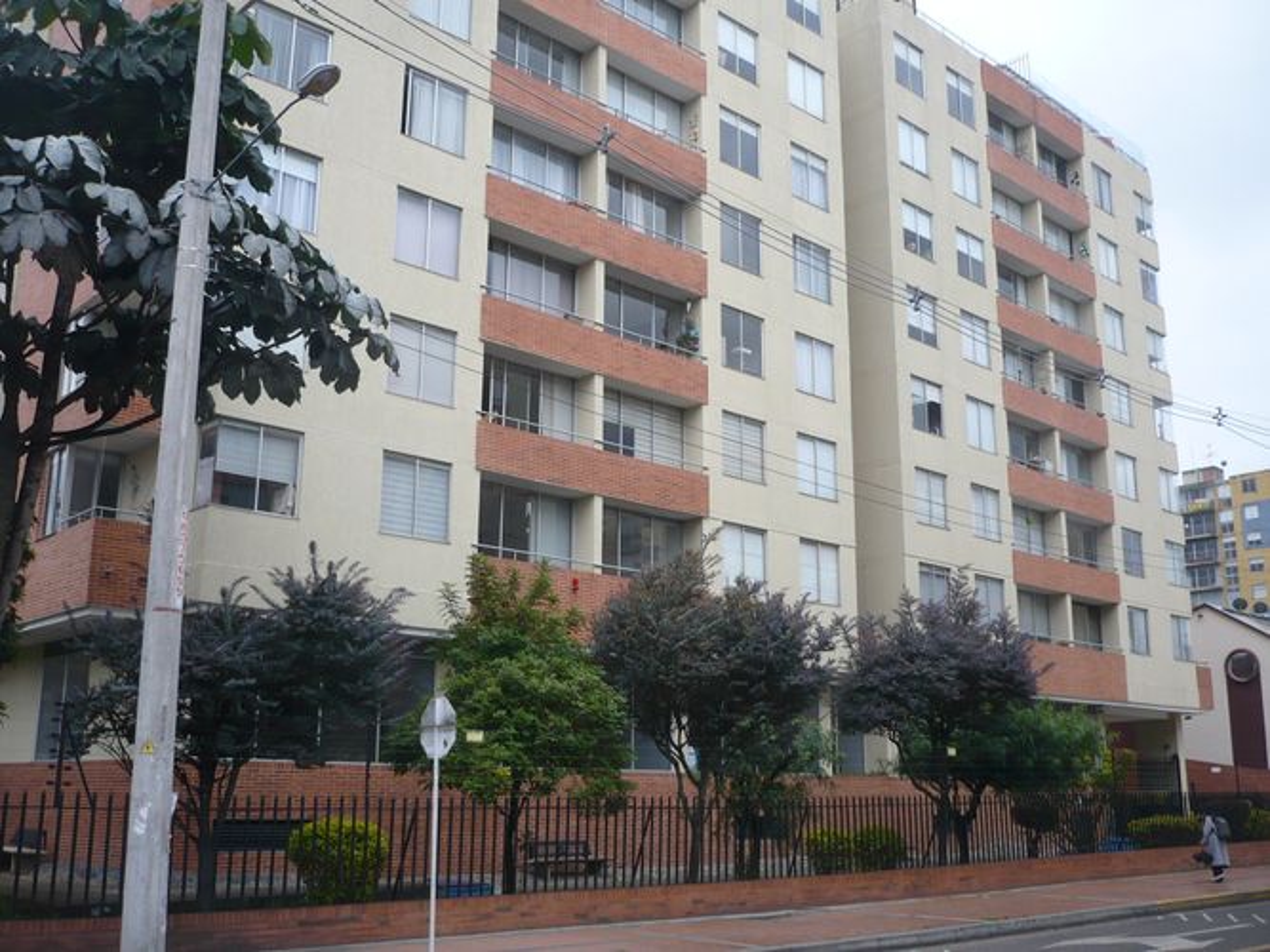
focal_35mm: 35
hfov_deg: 52.6
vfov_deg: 40.7
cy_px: 476
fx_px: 1284
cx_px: 635
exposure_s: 1/800
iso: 100
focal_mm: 5.8
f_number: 2.8
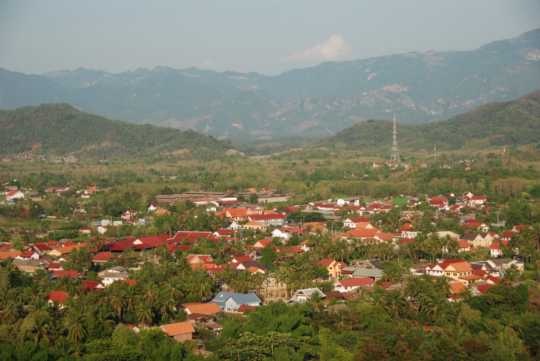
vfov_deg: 16.3
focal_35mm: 84
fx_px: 1262
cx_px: 270
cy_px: 180
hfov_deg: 24.2
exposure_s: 1/1250
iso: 320
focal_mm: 56
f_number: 5
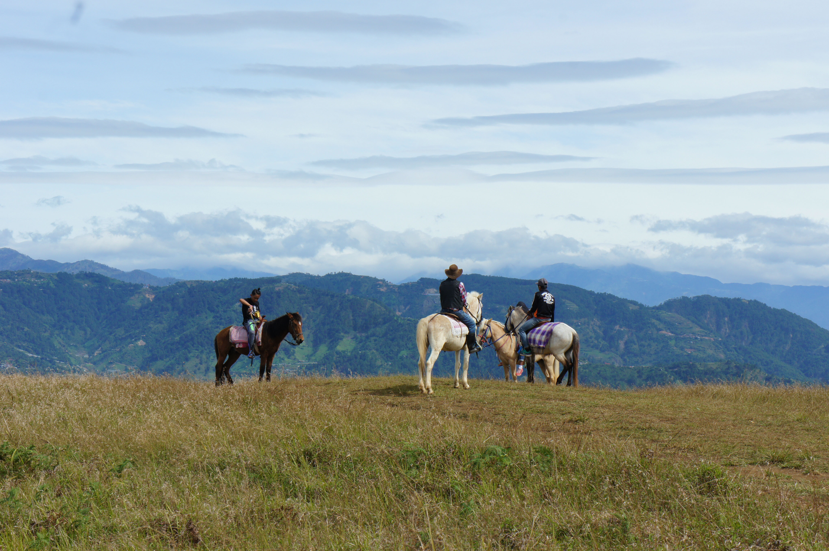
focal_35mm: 81
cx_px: 414
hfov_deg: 25.1
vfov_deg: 16.8
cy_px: 276
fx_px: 1864
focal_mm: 54
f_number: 13
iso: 200
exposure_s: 1/250
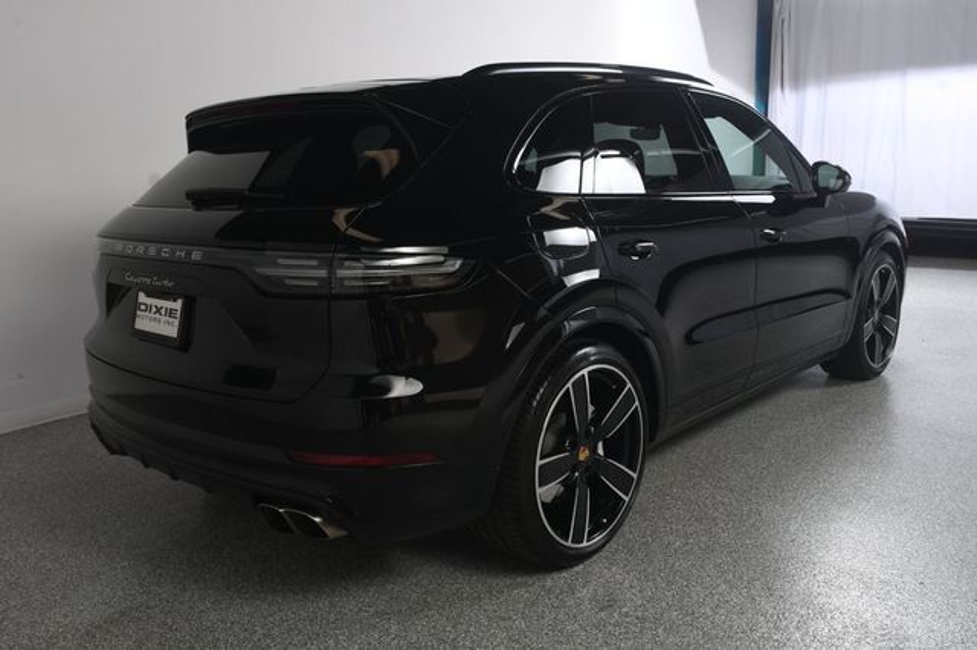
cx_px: 488
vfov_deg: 39.9
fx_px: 895
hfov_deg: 57.2
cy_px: 325
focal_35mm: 33
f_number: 9
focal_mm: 22
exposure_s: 1/160
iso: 100
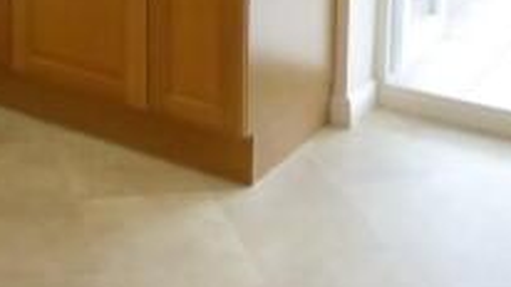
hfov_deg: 27.4
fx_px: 1003
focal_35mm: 74
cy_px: -226
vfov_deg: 14.4
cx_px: 33
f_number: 3.3
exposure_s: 1/125
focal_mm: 4.3
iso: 500
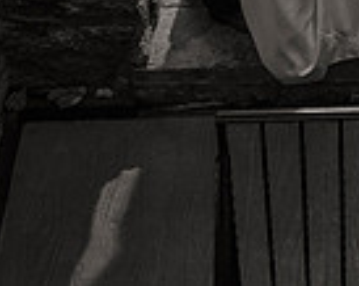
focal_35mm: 140
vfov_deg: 10.3
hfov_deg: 13.3
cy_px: -237
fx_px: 1484
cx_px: 456
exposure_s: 1/125
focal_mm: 34
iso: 1250
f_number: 3.5
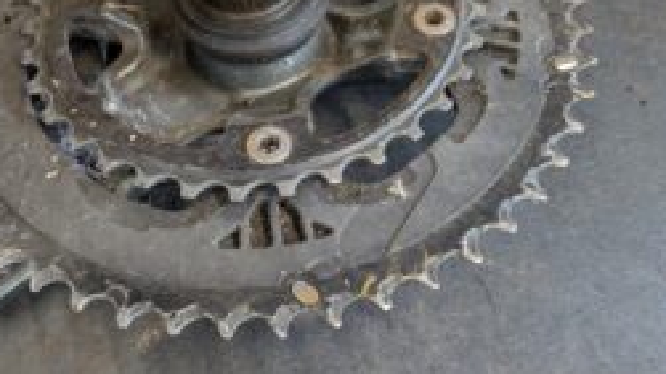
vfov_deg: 30.3
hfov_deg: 51.6
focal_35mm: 39
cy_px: 154
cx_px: 316
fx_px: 689
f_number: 1.89
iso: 262
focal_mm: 5.43
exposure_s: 1/100
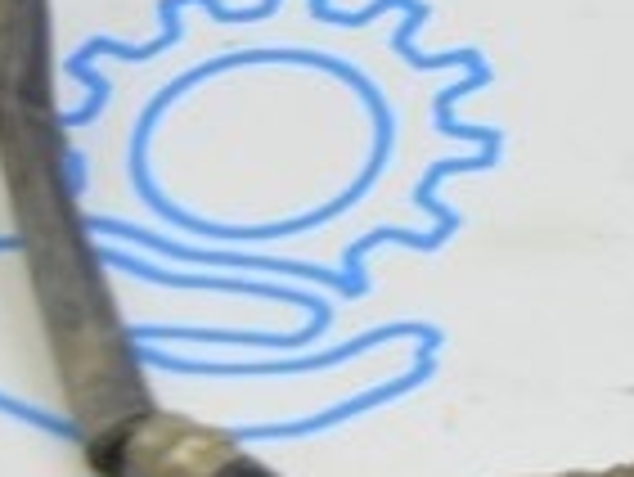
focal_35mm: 355
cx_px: 1754
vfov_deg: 4.2
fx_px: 6507
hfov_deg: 5.3
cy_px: 182
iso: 400
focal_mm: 34
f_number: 5.6
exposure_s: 1/20
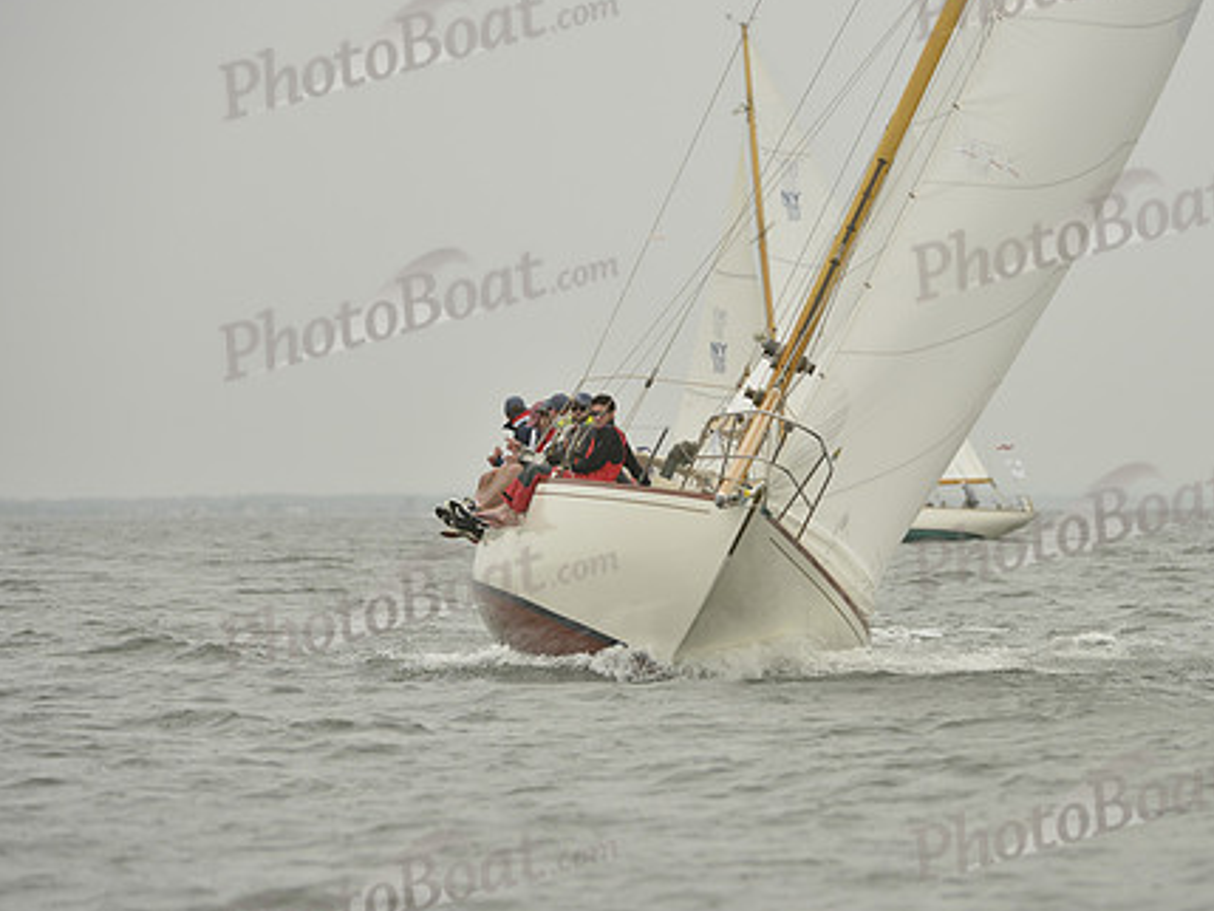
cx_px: 767
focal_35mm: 260
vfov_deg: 5.7
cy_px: 414
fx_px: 9121
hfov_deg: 7.6
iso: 400
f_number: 4
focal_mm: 200
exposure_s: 1/800
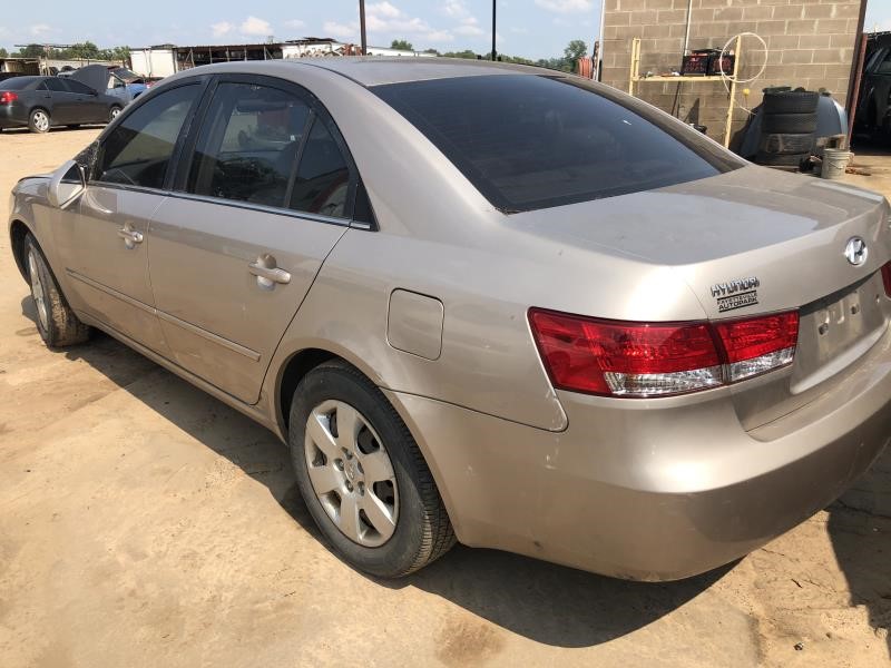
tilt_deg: -17.0
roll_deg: +1.2
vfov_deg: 49.7
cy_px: 334
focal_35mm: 28
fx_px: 721
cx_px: 446
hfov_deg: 63.4
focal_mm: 3.99
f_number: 1.8
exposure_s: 1/1715
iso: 20
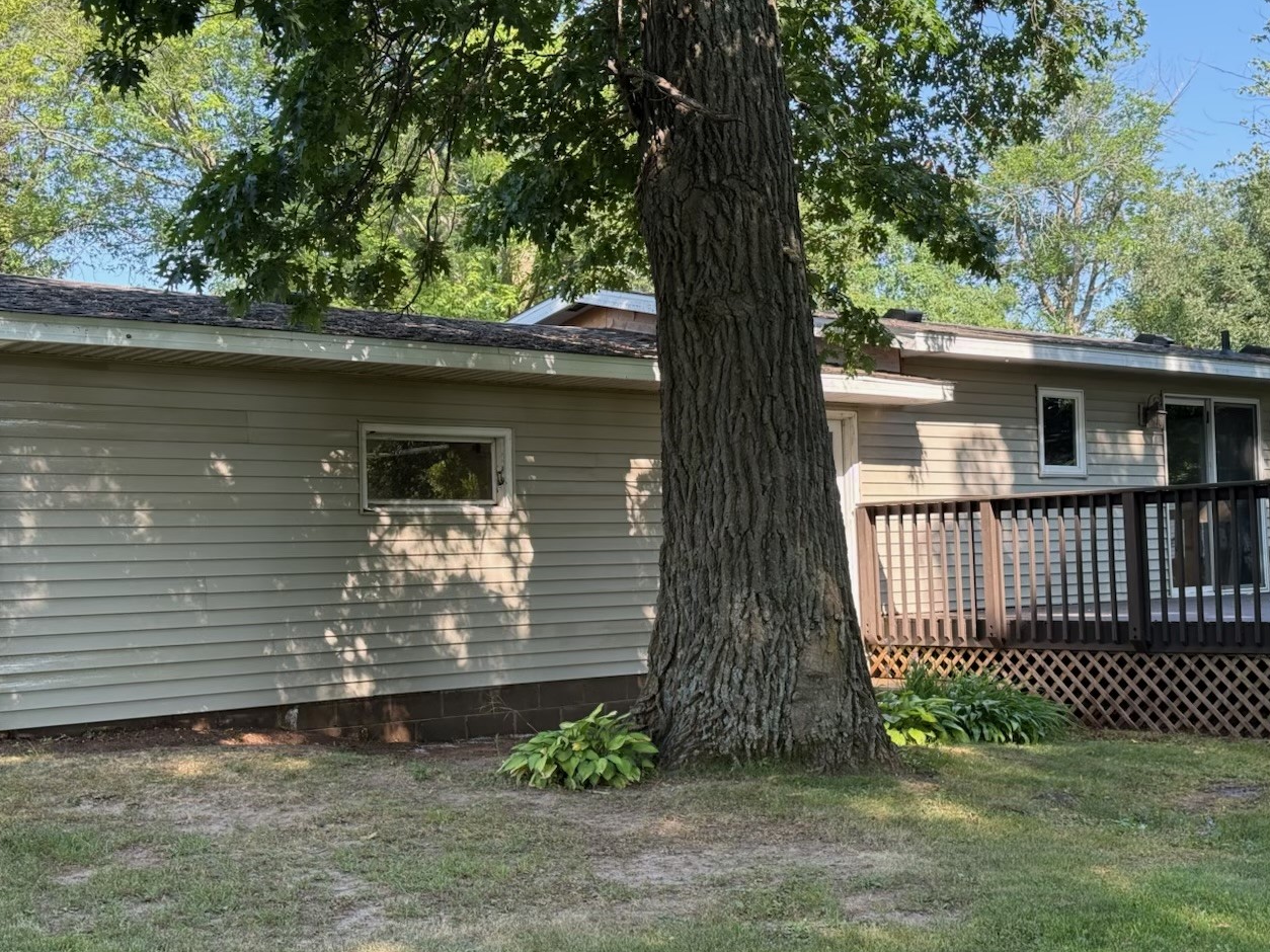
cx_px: 632
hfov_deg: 38.9
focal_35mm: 49
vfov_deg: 29.7
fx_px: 1797
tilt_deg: +2.7
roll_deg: +2.0
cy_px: 483
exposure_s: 1/506
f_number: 1.78
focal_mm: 6.76
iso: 80
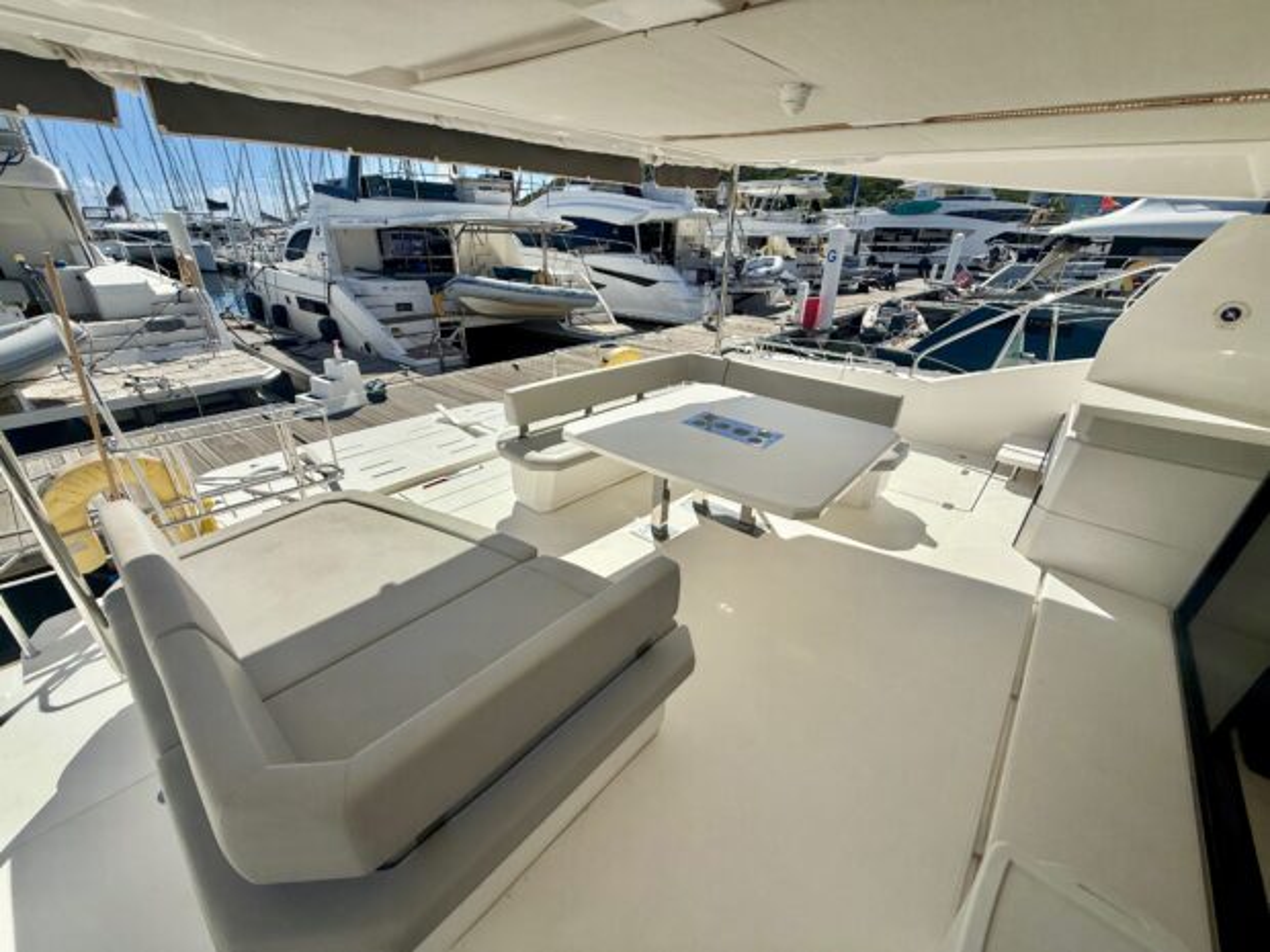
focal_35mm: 14
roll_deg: -1.3
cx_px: 635
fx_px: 514
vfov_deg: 85.7
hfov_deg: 102.1
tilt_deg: -24.7
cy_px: 476
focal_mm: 2.22
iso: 50
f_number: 2.2
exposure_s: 1/6173
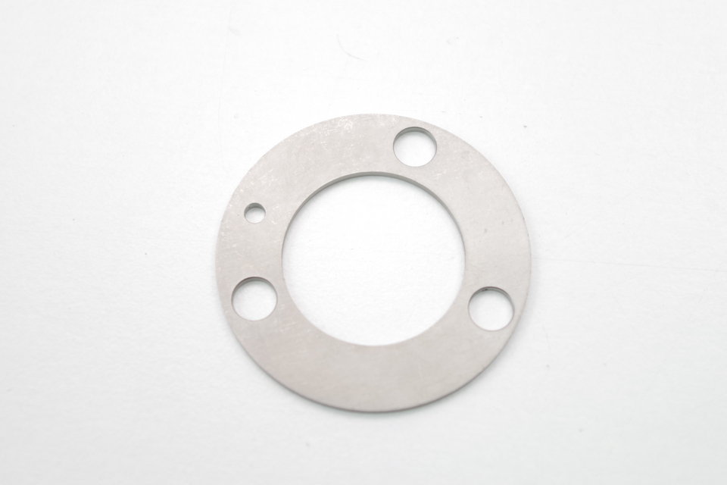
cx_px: 364
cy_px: 242
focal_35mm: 60
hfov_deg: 33.4
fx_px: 1212
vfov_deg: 22.6
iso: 100
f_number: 6.3
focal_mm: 40
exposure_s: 1/30
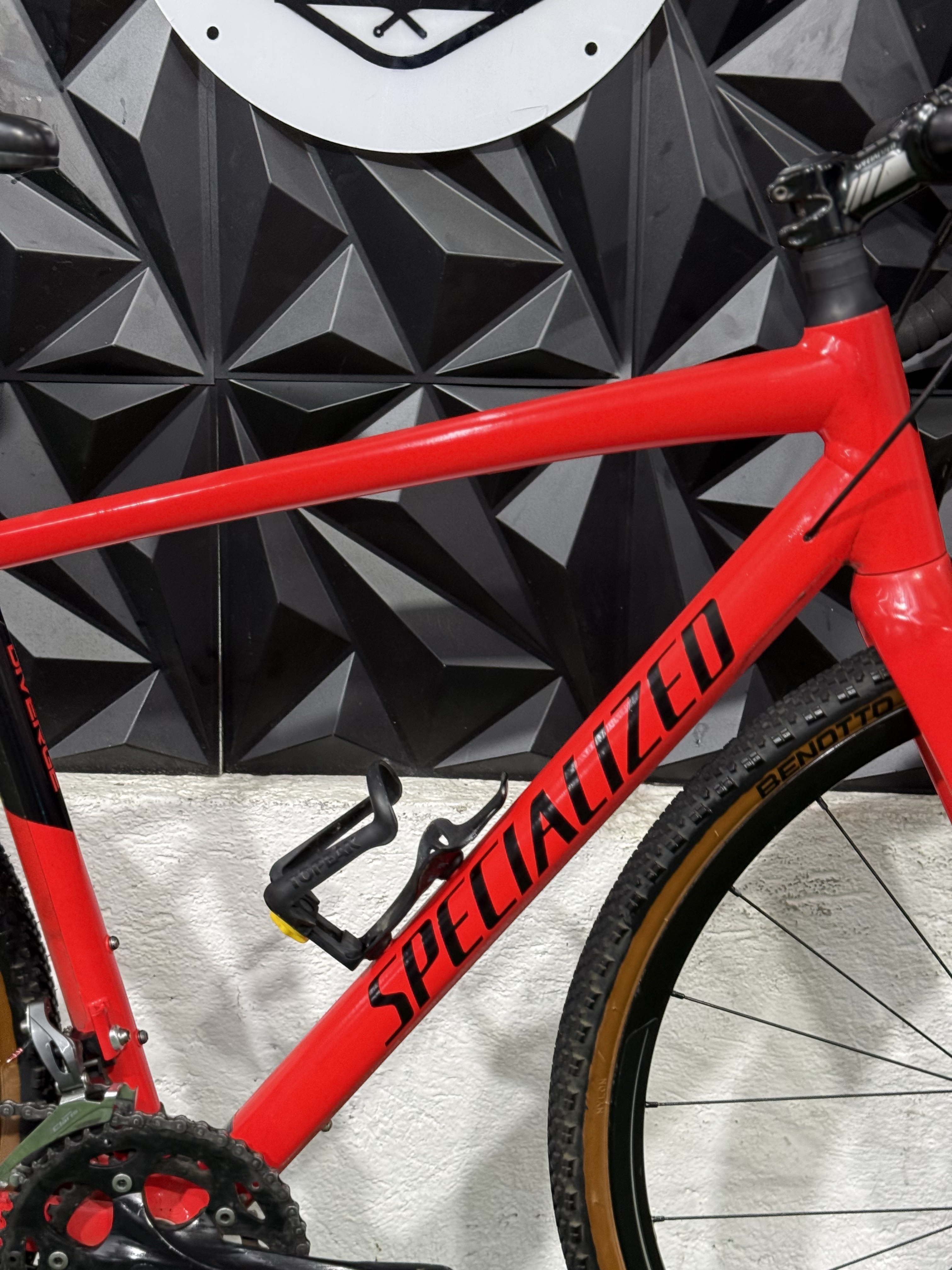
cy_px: 635
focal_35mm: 48
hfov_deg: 30.3
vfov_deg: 39.7
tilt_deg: -13.3
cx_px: 476
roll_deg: -0.6
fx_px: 1760
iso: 200
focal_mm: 6.76
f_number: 1.78
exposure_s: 1/60
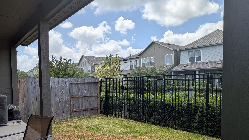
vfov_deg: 42.4
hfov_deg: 69.9
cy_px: 92
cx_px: 125
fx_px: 178
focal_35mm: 27
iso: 28
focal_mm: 4.53
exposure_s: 1/2037
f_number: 1.7
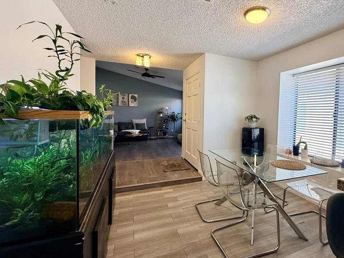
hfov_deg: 86.3
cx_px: 212
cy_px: 121
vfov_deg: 71.5
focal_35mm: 18
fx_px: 179
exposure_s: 1/120
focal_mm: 2.22
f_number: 2.2
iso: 160
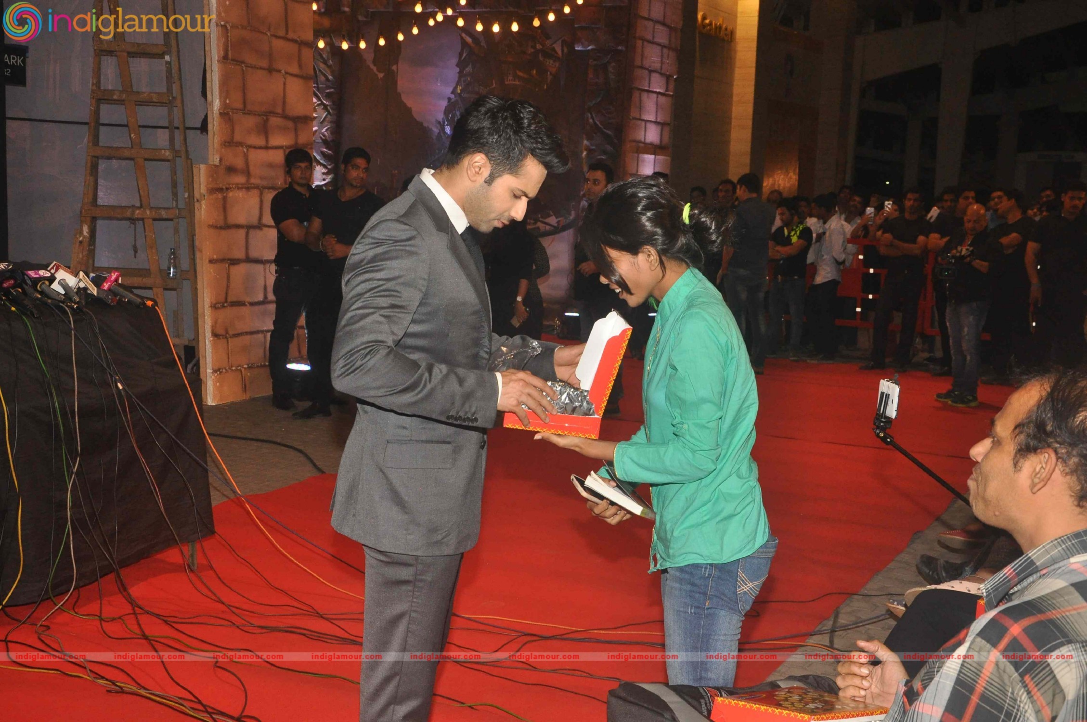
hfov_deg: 41.2
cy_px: 361
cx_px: 544
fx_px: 1448
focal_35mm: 48
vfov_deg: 28.0
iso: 1000
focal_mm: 32
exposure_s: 1/200
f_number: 9
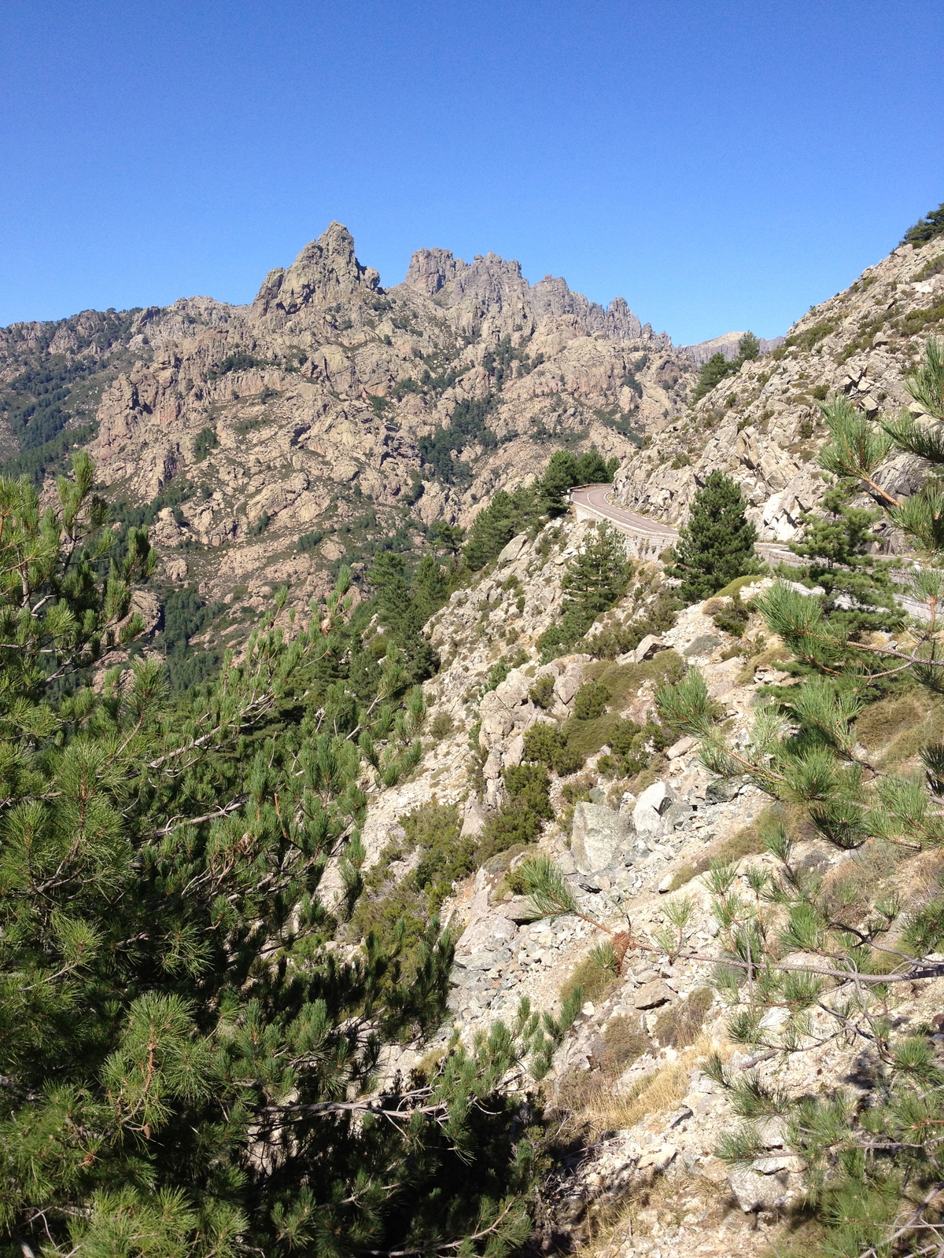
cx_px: 472
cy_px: 629
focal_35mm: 35
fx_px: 1273
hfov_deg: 40.7
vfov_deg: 52.6
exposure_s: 1/1346
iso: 64
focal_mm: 4.28
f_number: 2.4
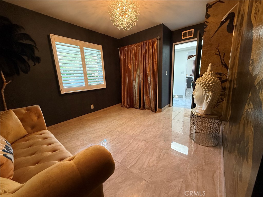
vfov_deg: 85.7
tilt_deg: -11.7
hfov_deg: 102.1
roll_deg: +2.5
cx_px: 132
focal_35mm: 14
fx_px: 106
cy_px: 98
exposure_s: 1/60
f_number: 2.2
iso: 400
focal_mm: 2.22
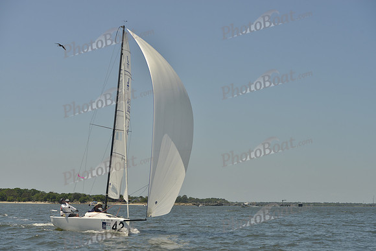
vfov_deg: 19.5
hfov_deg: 28.8
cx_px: 188
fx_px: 731
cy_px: 126
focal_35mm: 70
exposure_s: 1/1000
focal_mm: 70
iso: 280
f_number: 8
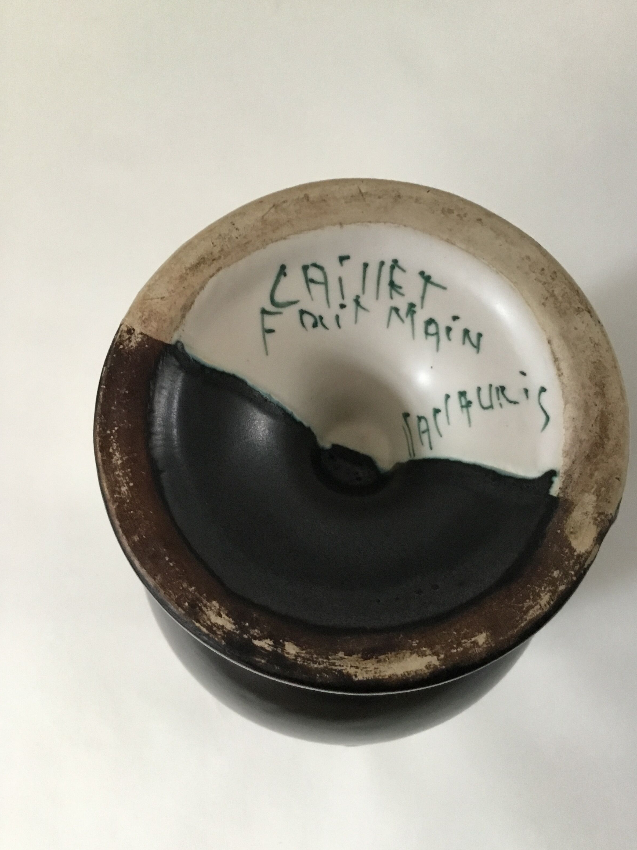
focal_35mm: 32
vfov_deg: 56.8
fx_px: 785
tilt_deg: -73.5
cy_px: 425
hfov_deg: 44.2
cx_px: 326
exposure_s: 1/33
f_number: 2.4
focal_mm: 3.3
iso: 200
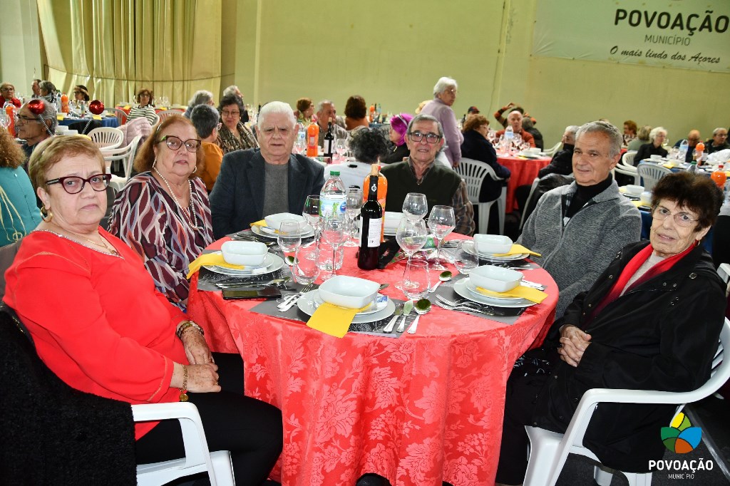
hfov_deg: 67.4
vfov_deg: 47.9
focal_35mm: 27
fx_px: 547
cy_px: 243
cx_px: 365
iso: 720
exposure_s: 1/60
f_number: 3.5
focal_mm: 18
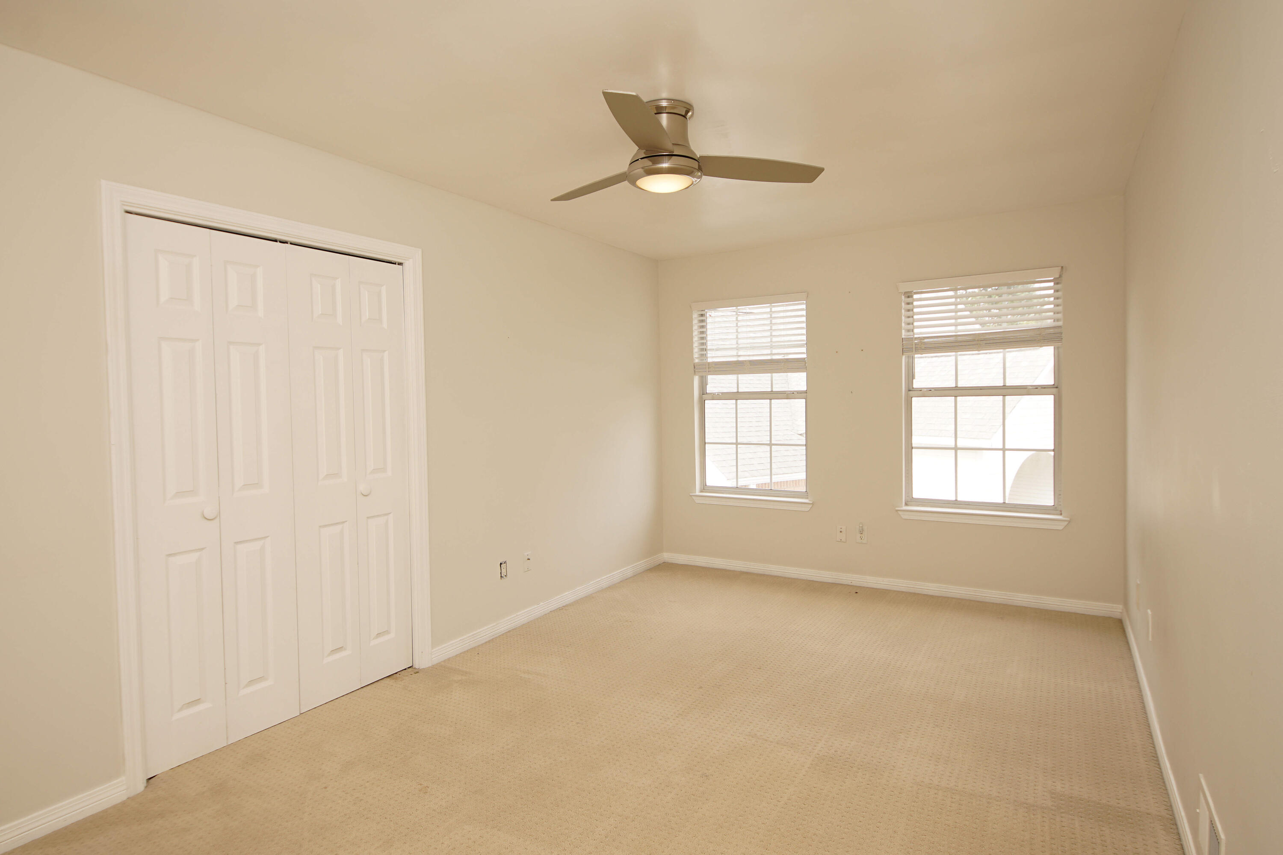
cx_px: 642
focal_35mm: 18
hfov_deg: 90.0
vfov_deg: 67.4
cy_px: 428
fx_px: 642
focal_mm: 12
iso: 100
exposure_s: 1/80
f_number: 5
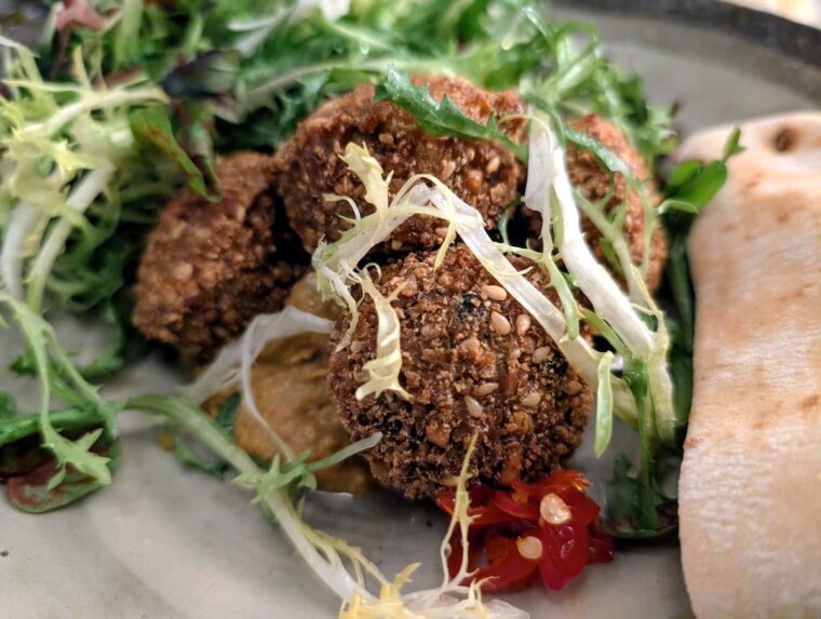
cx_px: 410
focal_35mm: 24
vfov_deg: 57.0
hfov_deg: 71.5
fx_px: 570
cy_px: 310
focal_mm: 6.9
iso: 2070
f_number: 1.68
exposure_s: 1/30.6
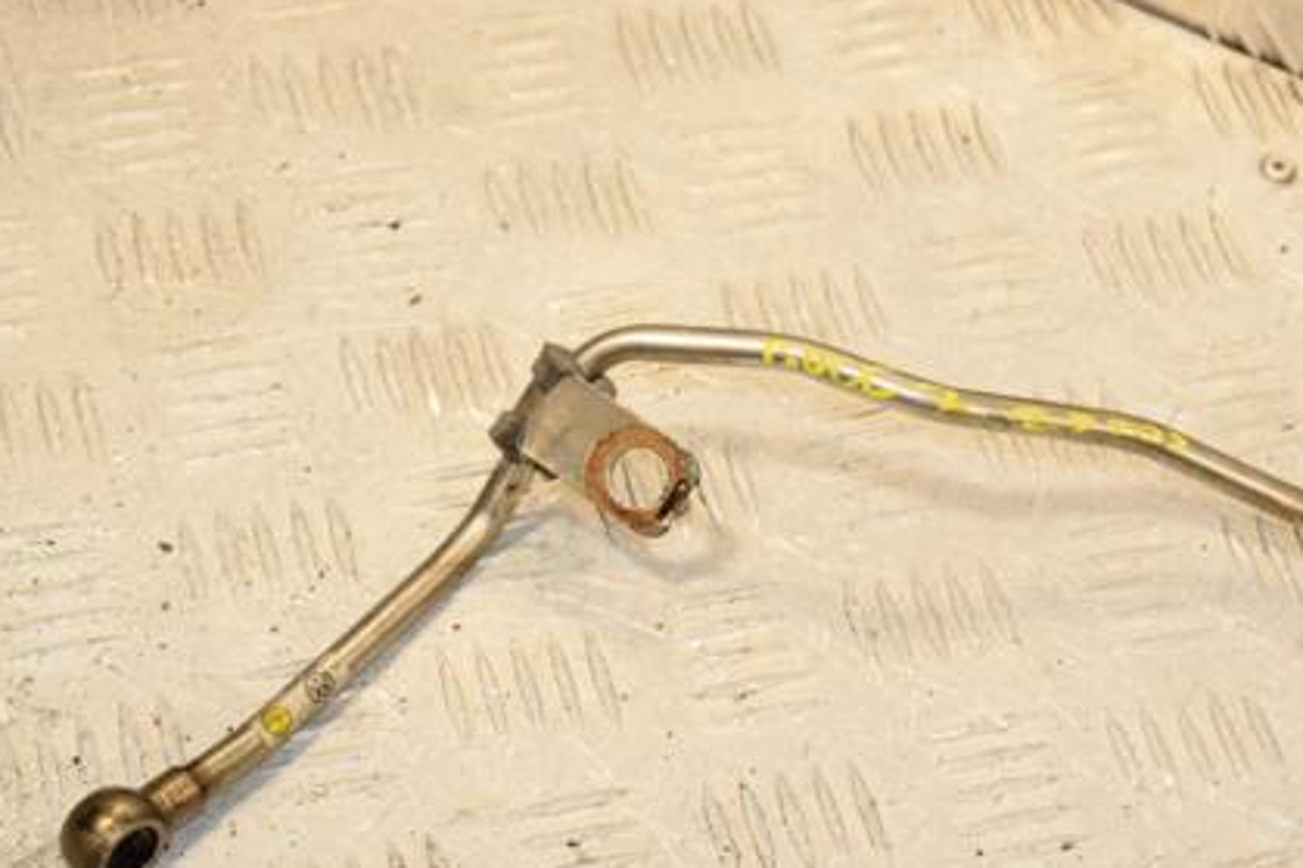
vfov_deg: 14.1
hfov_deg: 21.0
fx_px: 3499
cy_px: 557
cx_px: 846
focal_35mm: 97
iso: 800
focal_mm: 45
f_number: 7.1
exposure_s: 1/200
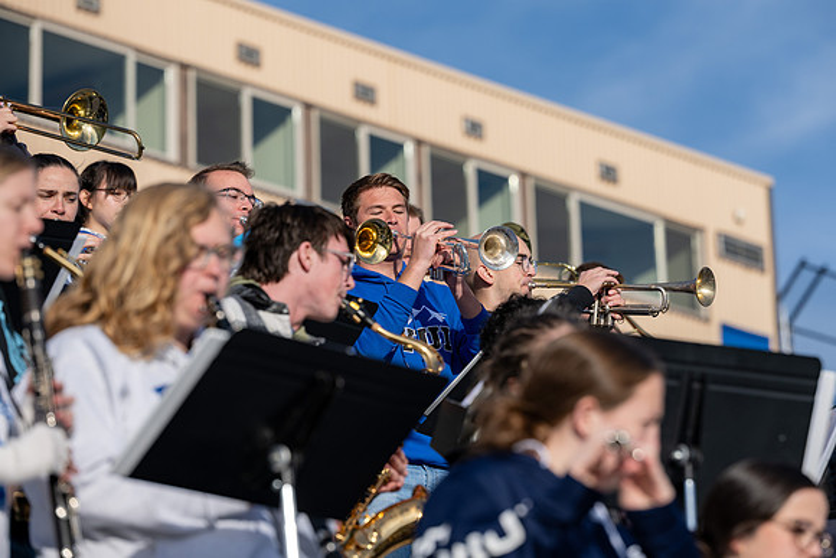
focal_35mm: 165
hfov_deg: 12.4
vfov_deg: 8.3
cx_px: 477
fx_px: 3844
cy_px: 240
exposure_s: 1/2500
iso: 100
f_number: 4
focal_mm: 145
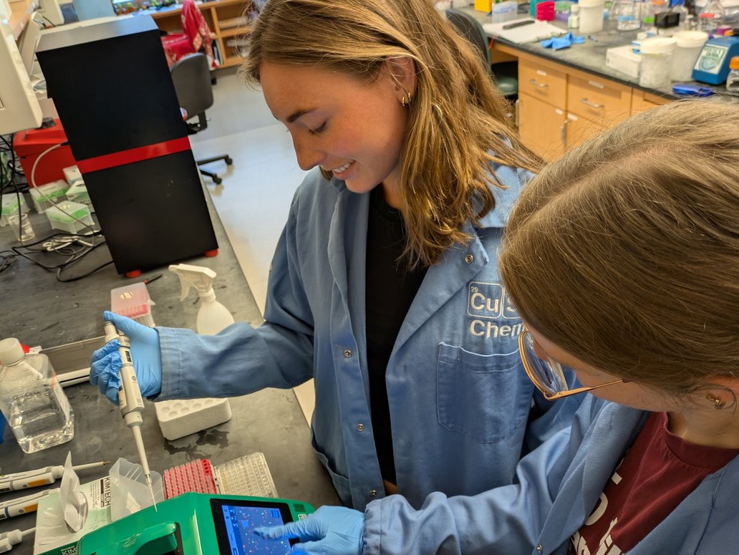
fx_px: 662
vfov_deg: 45.4
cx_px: 356
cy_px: 315
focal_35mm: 31
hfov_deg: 58.3
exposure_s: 1/40
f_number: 1.89
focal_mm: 5.43
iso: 59
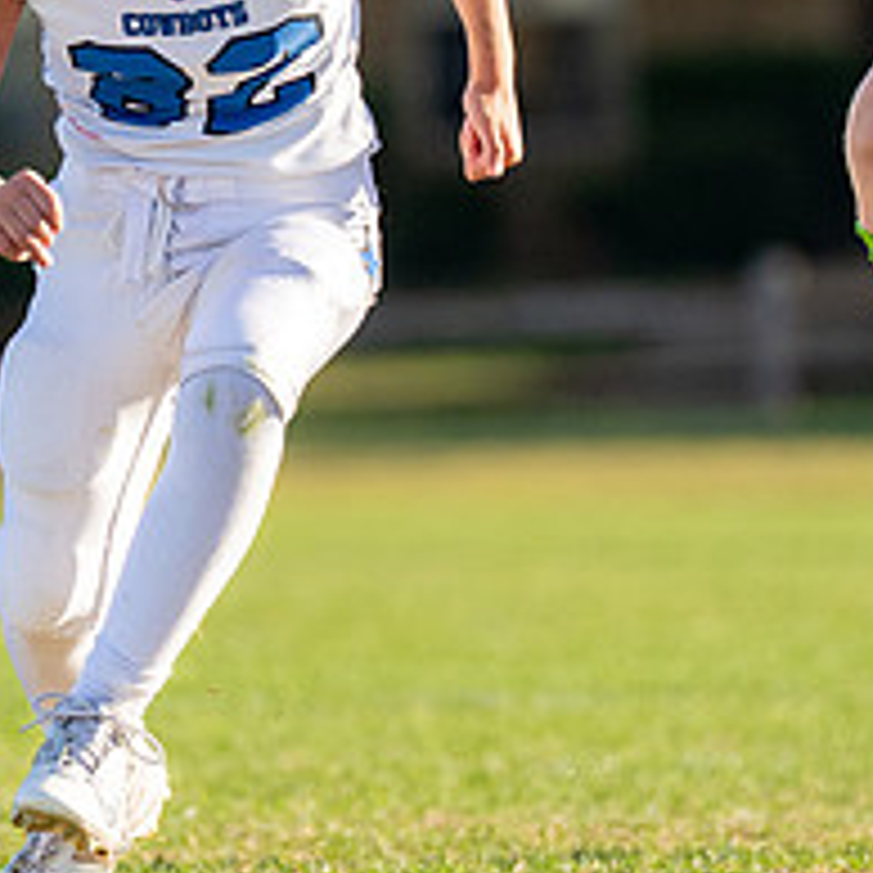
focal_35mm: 1031
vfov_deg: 1.7
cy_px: 136
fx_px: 29417
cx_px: 194
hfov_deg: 1.7
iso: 320
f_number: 2.8
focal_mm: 200
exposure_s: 1/3200
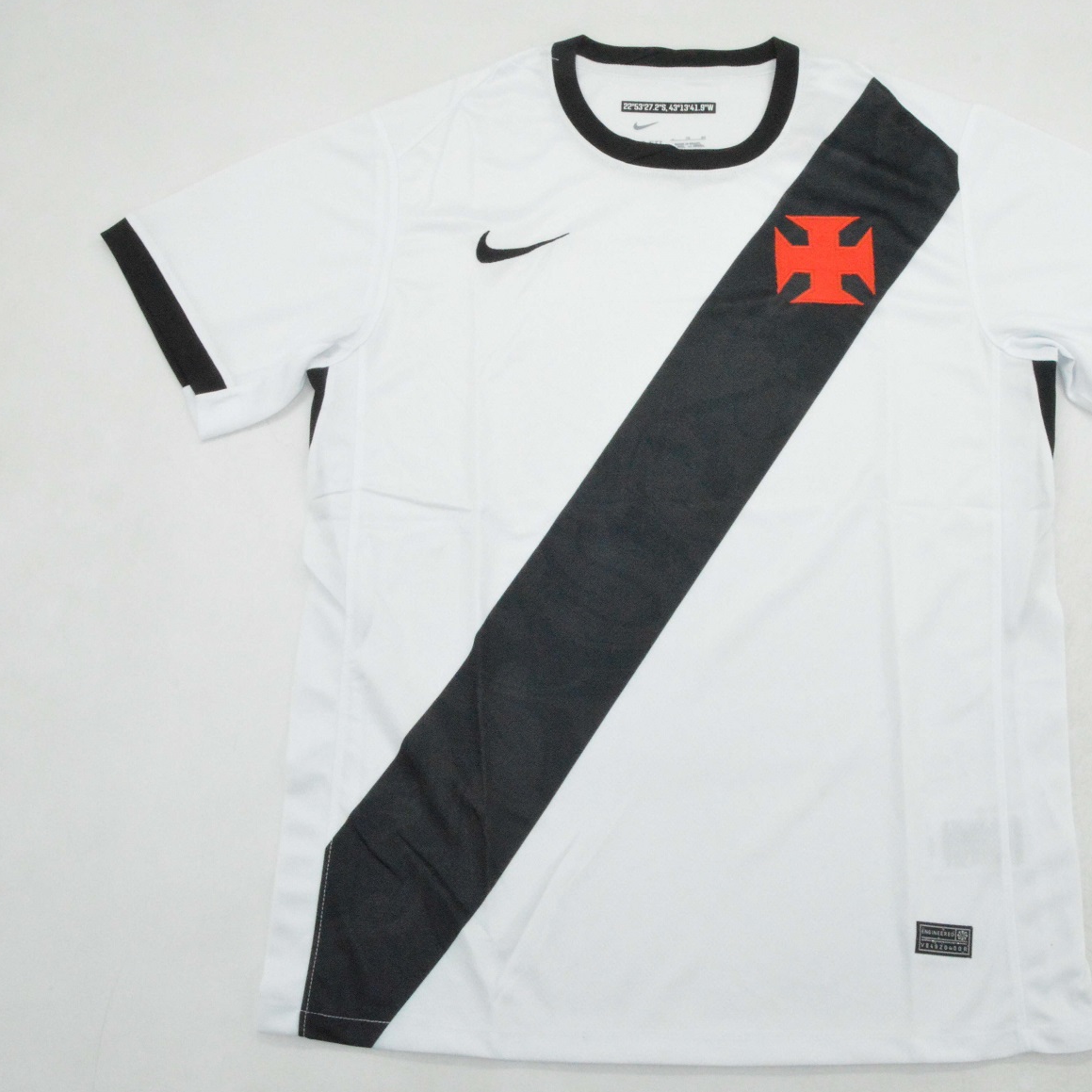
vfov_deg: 40.3
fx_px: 1487
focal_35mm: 42
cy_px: 556
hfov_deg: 40.0
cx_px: 690
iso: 6400
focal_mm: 21
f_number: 25
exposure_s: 1/125
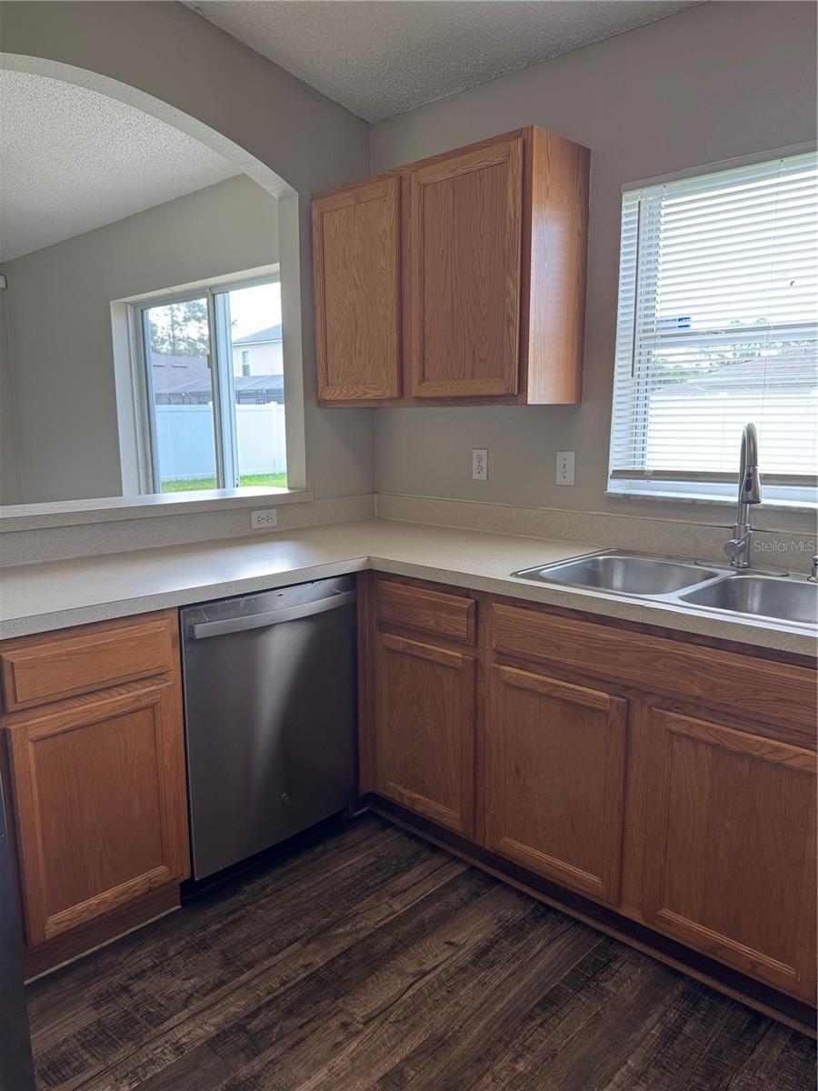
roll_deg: +0.9
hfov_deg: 56.8
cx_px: 409
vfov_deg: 71.6
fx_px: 756
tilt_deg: -10.6
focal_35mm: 24
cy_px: 546
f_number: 1.78
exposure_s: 1/120
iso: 125
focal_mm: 6.76
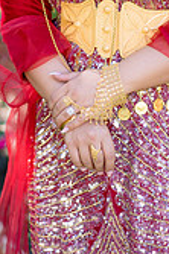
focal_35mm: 148
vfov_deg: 13.5
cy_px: -44
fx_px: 1044
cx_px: 105
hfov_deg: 9.2
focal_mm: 55
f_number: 1.8
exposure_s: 1/250
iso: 100
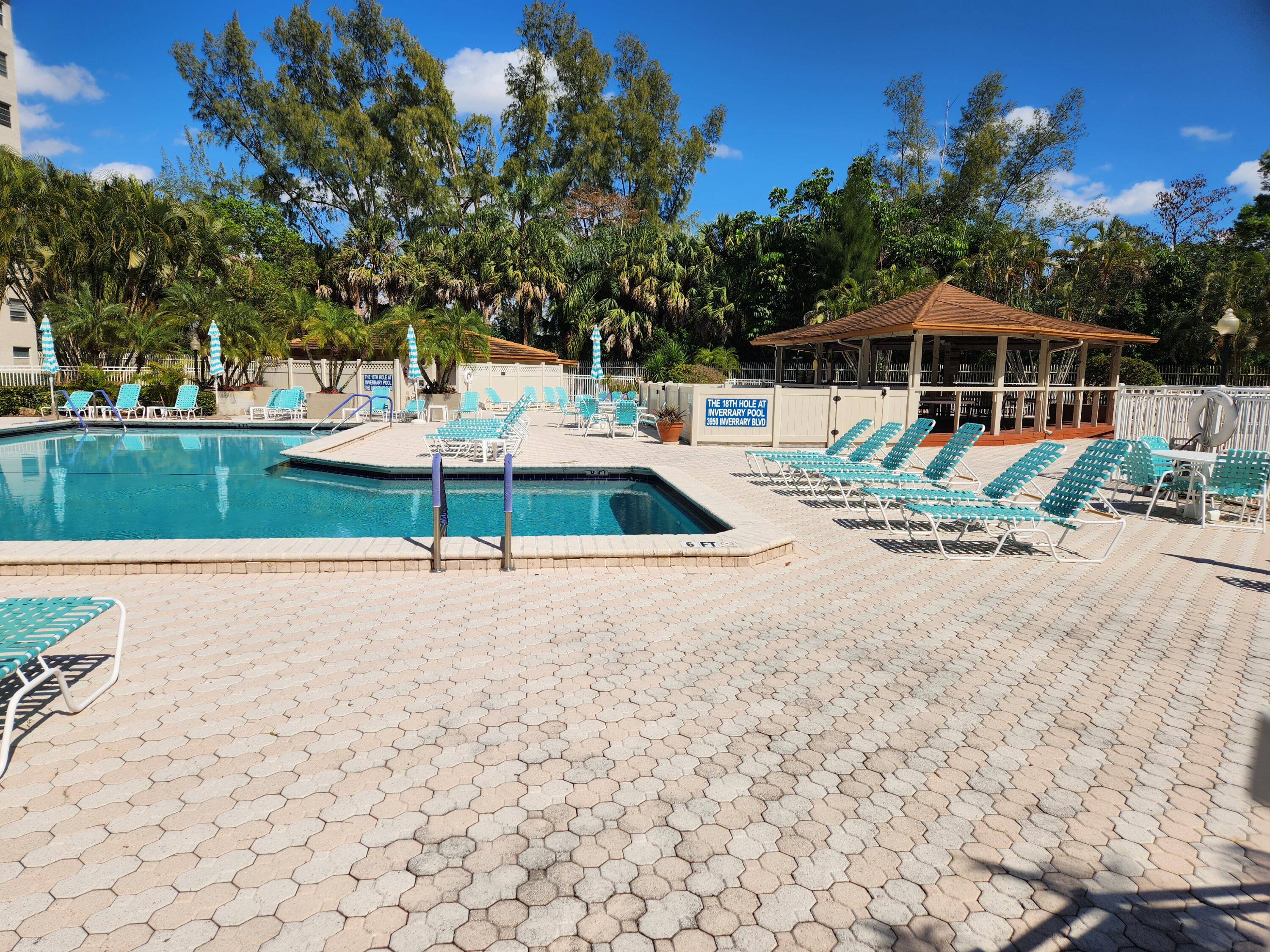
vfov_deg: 58.9
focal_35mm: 23
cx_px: 635
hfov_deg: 73.9
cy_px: 476
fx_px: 844
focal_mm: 5.4
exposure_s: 1/3559
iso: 20
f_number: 1.8
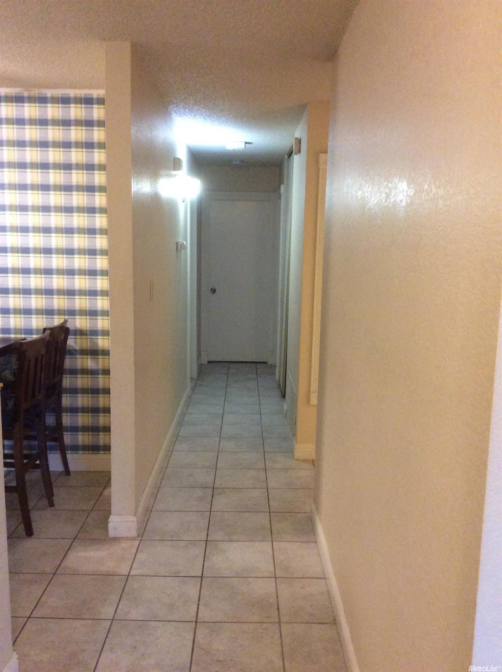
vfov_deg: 56.9
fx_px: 620
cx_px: 251
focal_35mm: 32
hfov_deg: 44.1
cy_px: 336
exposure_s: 1/24
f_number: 2.4
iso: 250
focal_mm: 3.3
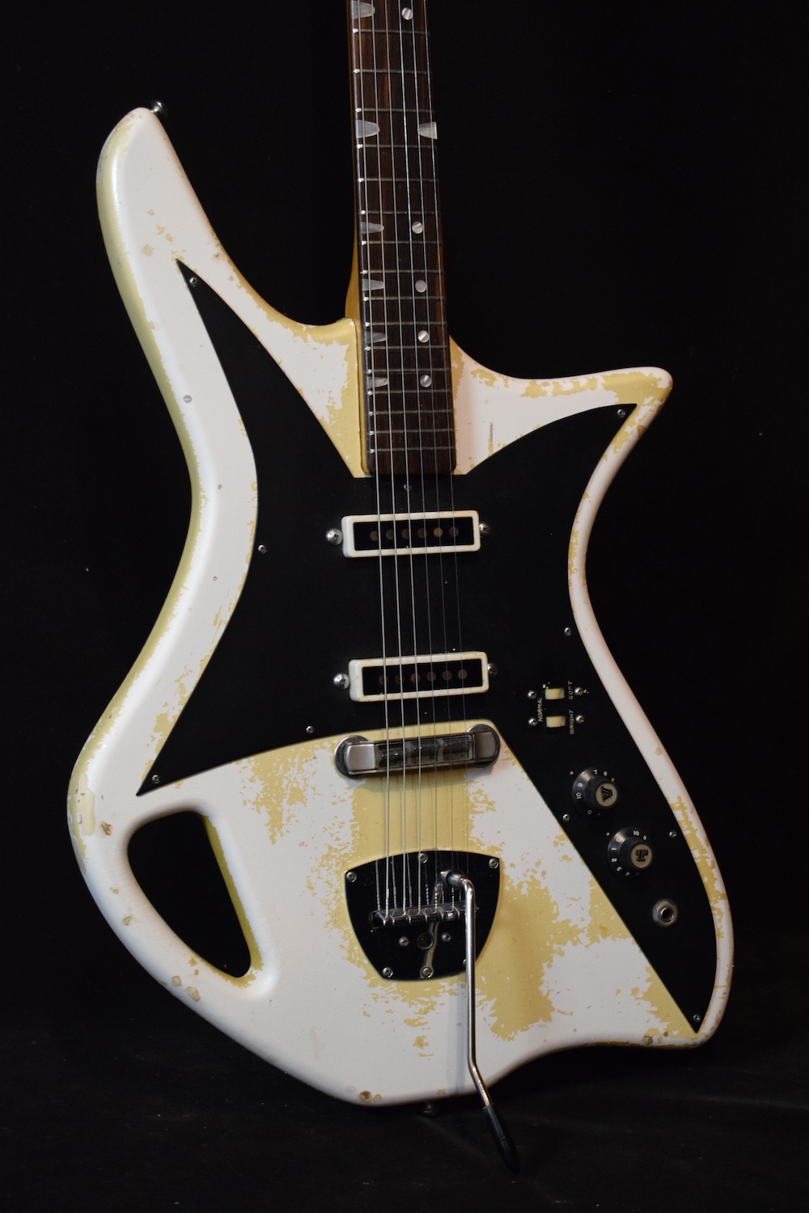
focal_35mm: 63
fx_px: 2123
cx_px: 404
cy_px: 606
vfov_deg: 31.9
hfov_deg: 21.6
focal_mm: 42
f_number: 5
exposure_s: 1/60
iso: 2500
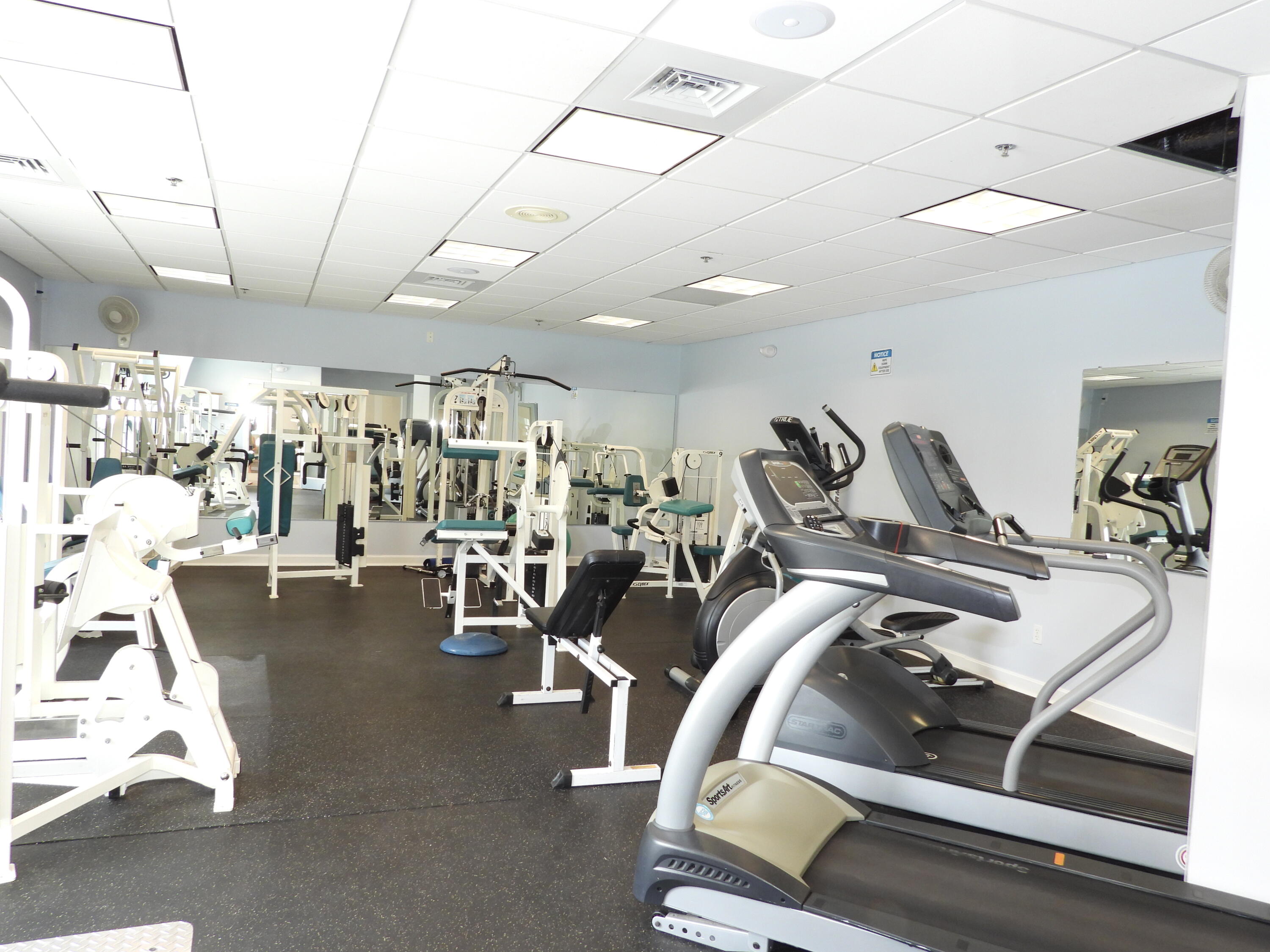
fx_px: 881
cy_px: 476
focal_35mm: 24
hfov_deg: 71.6
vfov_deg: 56.8
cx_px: 635
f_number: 3.5
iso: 180
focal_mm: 4.3
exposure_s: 1/30
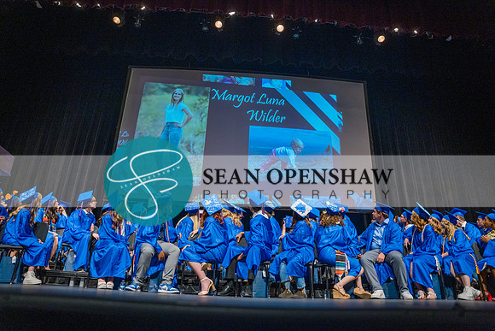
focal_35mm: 24
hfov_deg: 73.7
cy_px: 166
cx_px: 248
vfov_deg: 53.2
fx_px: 330
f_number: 2.8
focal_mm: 24
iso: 2500
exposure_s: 1/160
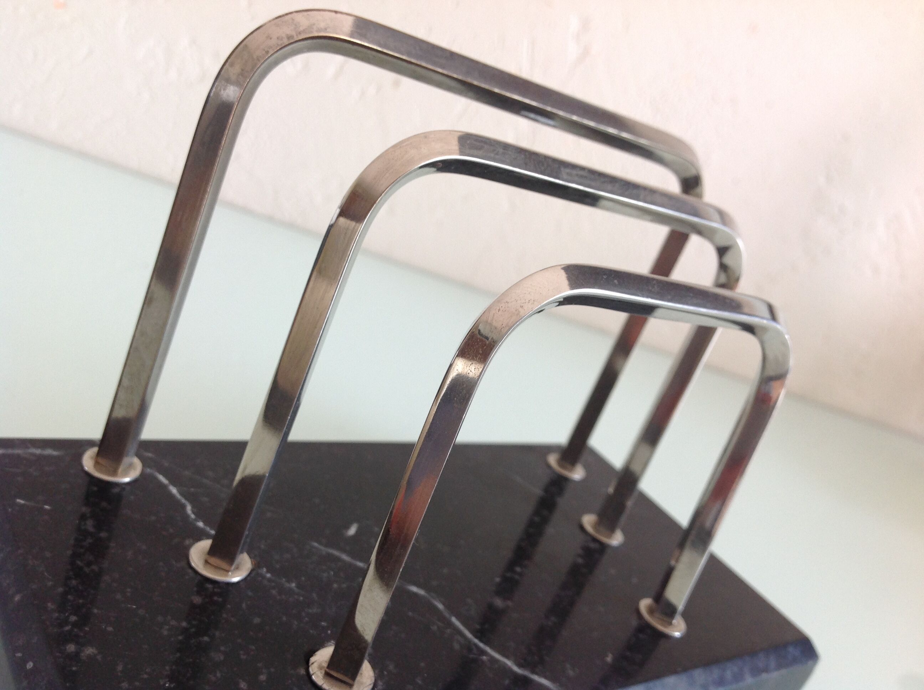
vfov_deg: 40.6
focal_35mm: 35
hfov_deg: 52.7
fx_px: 933
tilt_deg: -18.8
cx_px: 462
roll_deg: -23.0
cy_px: 345
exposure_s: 1/40
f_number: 2.4
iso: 64
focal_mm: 4.28
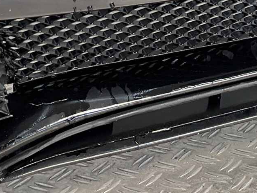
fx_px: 876
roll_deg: +1.6
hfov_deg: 16.5
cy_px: -47
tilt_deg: -13.4
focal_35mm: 118
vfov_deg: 12.2
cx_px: 223
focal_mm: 3
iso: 16
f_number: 1.8
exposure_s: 1/212
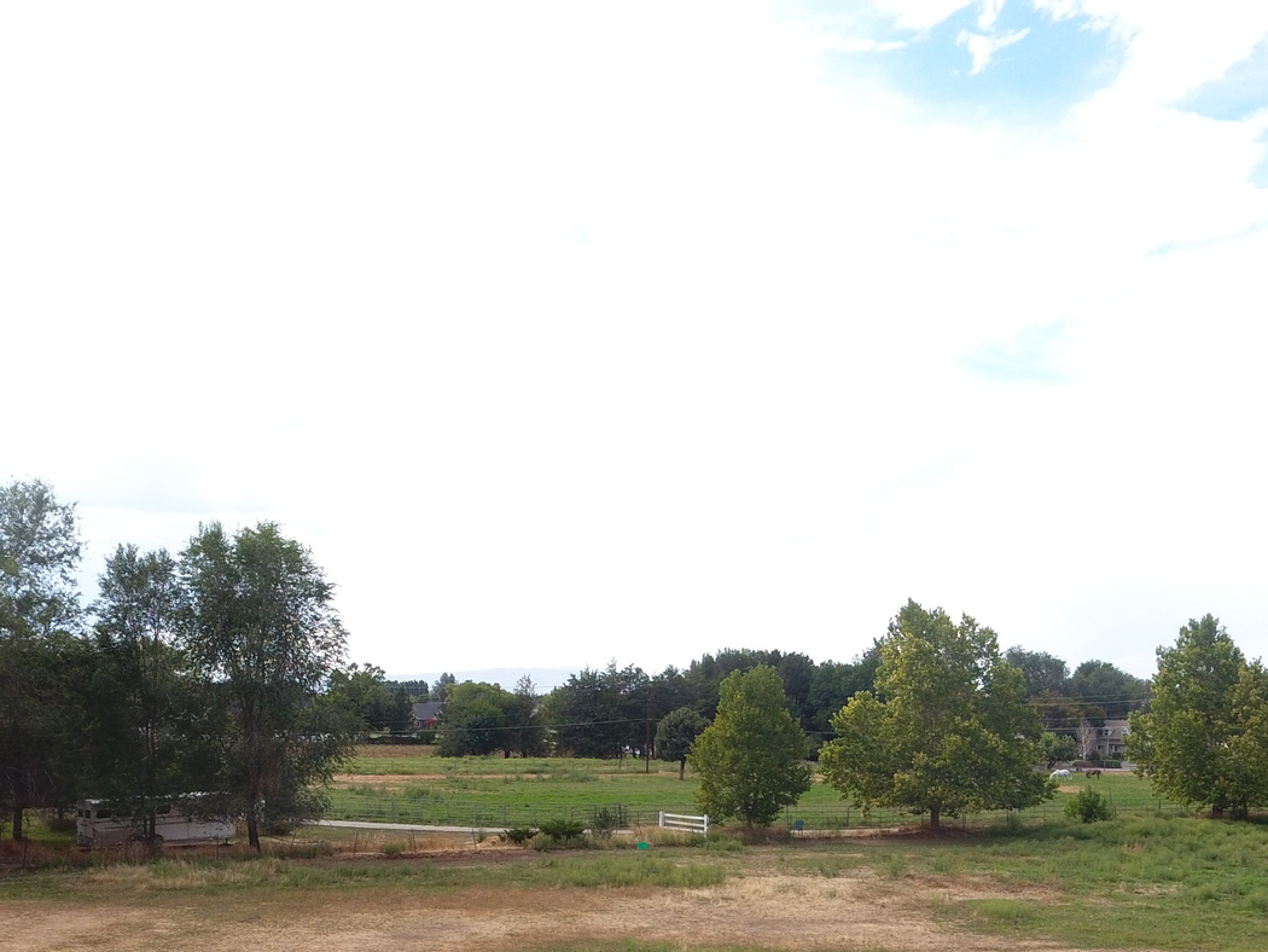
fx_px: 1429
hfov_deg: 47.8
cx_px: 620
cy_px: 886
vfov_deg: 34.4
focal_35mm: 39
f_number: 2.8
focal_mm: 3.61
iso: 100
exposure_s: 1/372
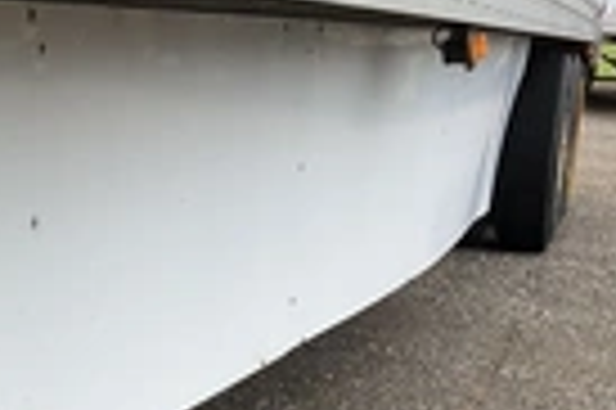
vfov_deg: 15.3
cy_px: 360
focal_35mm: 88
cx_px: -54
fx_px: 1504
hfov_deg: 22.0
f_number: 1.8
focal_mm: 3
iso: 25
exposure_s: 1/749
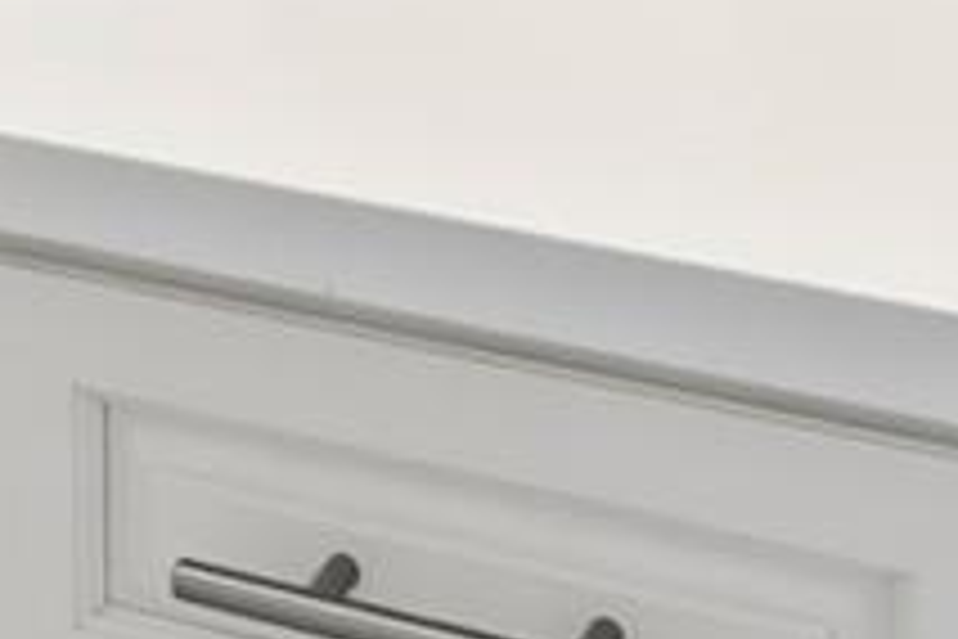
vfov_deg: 9.7
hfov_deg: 15.9
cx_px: -400
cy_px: -1040
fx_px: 3193
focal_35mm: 120
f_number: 8
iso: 100
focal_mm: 16
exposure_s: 1/2.5
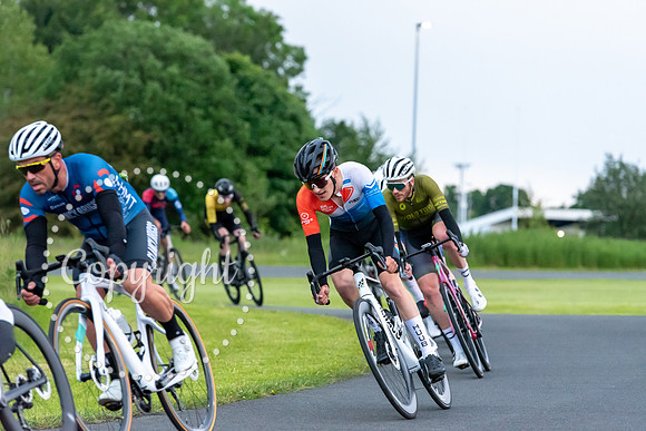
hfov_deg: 11.7
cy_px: 216
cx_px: 323
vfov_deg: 7.9
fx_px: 3141
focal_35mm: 175
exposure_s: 1/640
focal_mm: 175
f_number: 5
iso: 7200
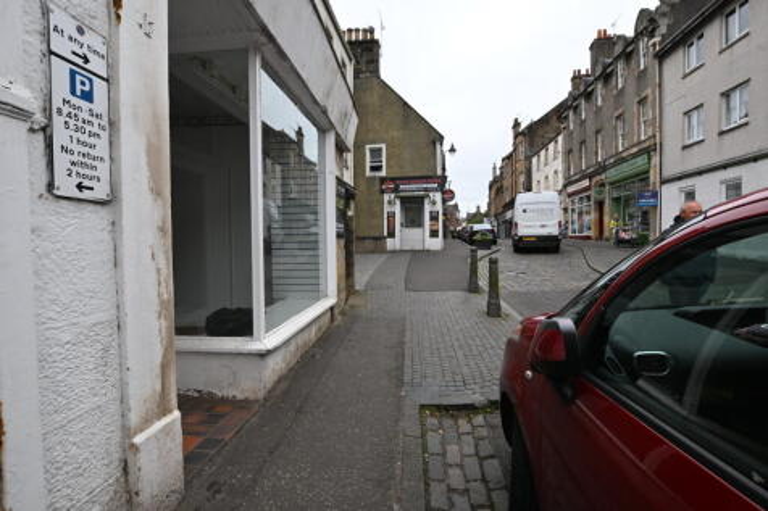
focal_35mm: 17
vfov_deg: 69.6
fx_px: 368
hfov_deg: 92.5
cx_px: 384
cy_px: 256
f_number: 9
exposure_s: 1/320
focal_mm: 11.5
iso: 400
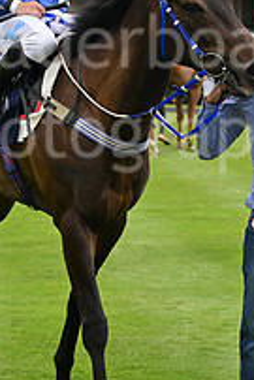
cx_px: 128
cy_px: 56
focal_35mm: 156
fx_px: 1648
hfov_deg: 8.8
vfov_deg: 13.1
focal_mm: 70
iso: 640
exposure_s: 1/1250
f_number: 5.6
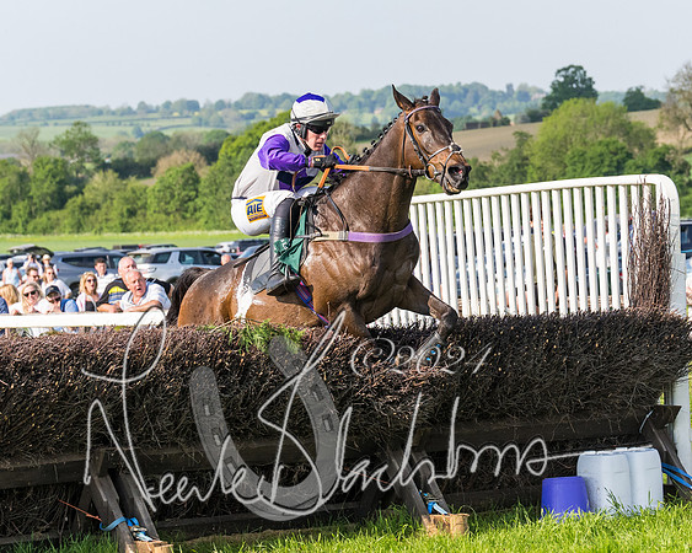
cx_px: 339
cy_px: 318
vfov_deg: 10.1
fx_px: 3133
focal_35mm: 153
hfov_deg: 12.6
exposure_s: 1/3200
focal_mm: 72
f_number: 4
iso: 500
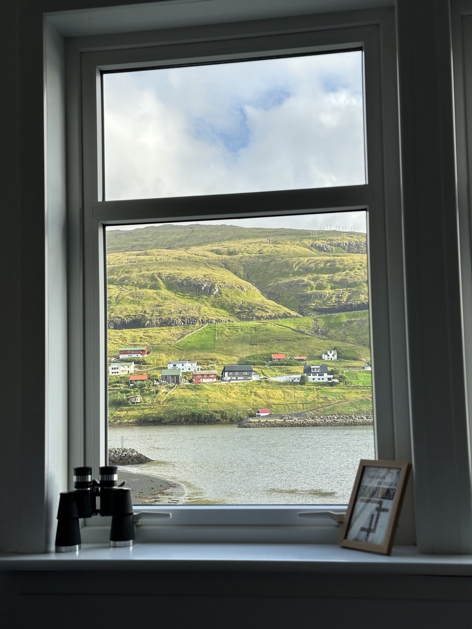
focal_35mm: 48
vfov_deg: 39.7
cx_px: 236
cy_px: 314
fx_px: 873
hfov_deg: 30.3
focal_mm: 6.86
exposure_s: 1/1000
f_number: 1.78
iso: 64
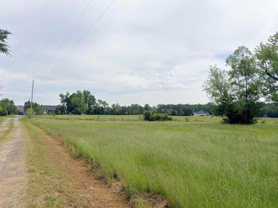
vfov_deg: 49.7
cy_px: 97
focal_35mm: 28
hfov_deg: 63.4
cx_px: 131
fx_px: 225
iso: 50
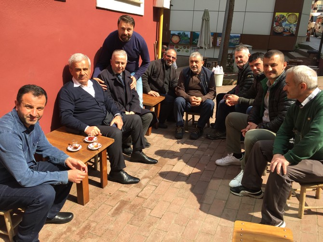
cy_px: 121
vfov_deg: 48.2
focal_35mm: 29
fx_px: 271
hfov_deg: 61.7
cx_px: 162
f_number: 2.2
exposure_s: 1/590
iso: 32
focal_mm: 4.15
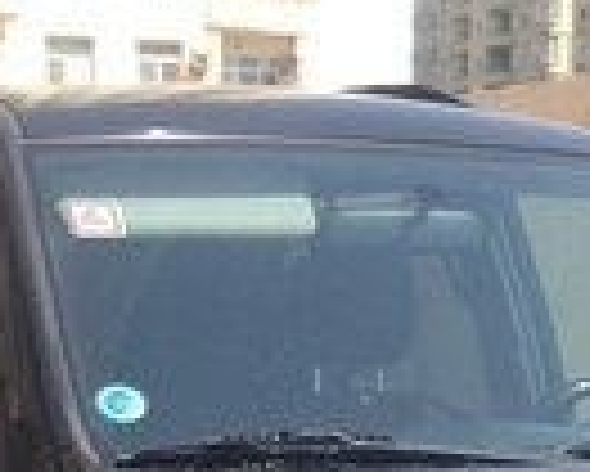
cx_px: 221
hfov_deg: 15.7
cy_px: 1088
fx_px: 2132
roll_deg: +1.7
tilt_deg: -15.0
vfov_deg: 10.9
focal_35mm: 122
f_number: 2.4
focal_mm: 4.12
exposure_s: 1/775
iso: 50
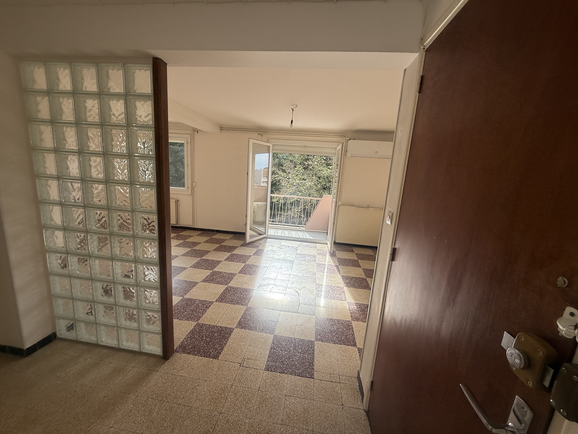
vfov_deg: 85.7
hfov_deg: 102.1
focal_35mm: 14
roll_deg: -4.1
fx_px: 234
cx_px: 289
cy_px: 217
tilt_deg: -10.5
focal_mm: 2.22
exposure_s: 1/644
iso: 64
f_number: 2.2
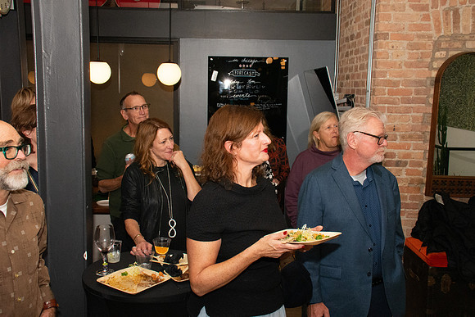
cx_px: 238
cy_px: 158
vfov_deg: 35.5
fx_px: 495
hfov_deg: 51.3
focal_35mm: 38
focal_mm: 25
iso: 5000
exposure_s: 1/250
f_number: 10
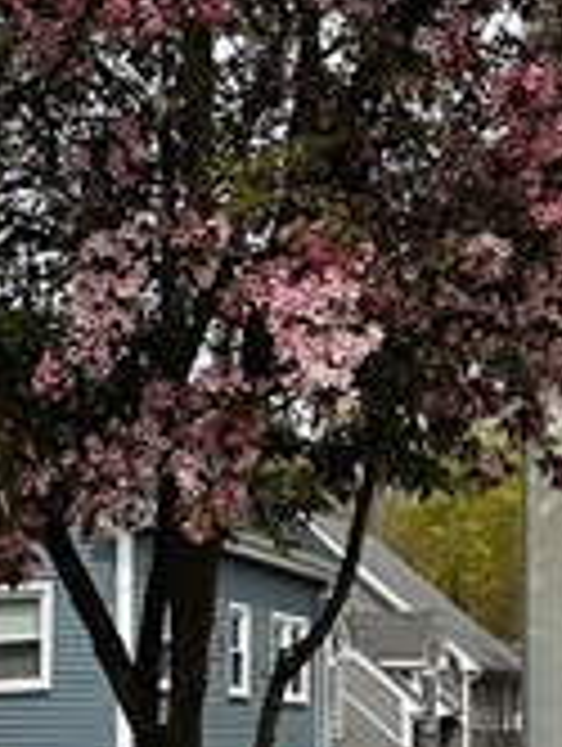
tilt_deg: +9.6
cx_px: 598
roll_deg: +1.1
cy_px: 310
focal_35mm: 111
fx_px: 2397
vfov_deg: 17.7
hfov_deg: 13.1
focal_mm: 6.86
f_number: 1.78
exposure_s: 1/7576
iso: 80
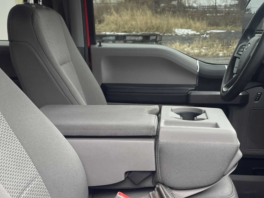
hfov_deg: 31.1
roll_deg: +1.4
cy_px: 162
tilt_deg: -17.9
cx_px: 101
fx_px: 473
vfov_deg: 23.3
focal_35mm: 62
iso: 100
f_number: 1.6
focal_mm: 4.2
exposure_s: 1/121
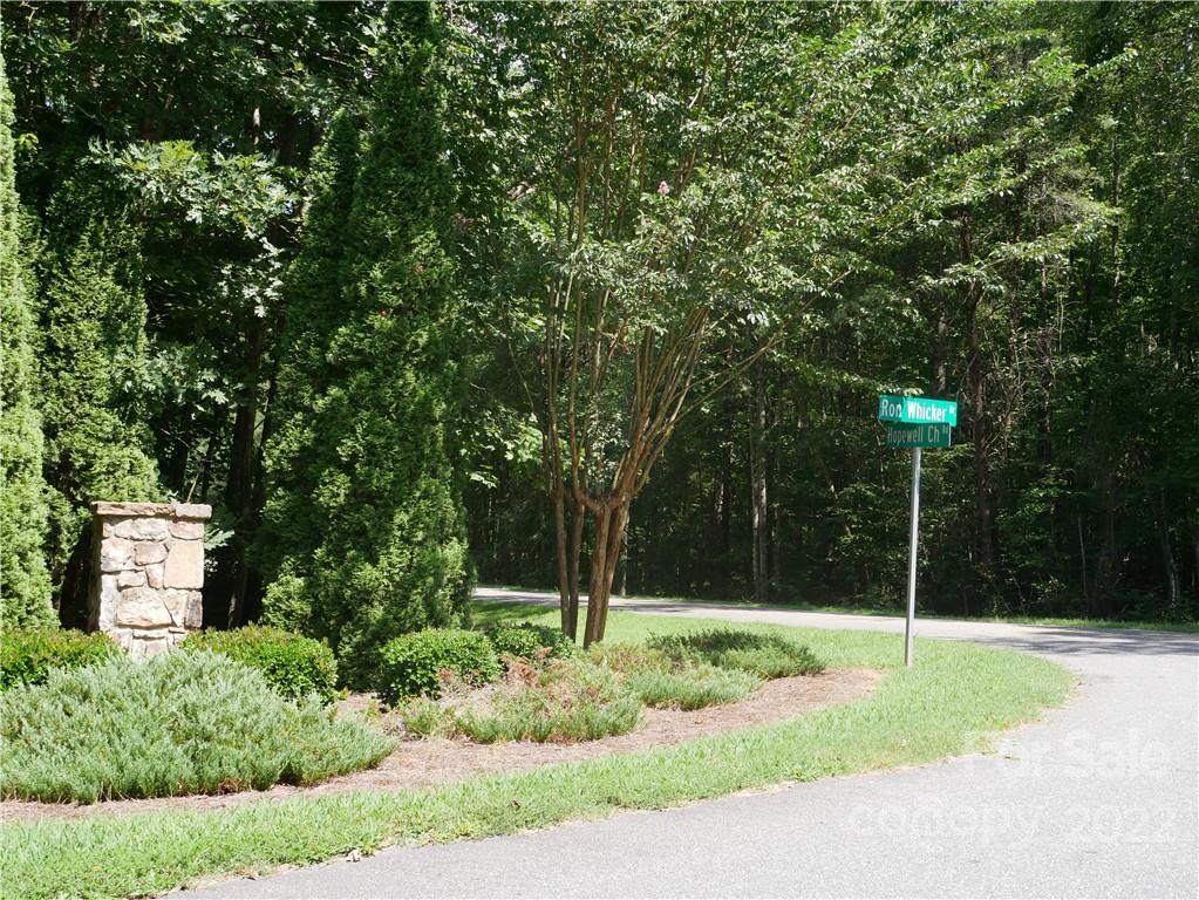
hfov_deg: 42.9
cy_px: 450
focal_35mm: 44
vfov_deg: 32.9
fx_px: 1525
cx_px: 600
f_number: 6.3
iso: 200
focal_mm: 22
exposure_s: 1/200
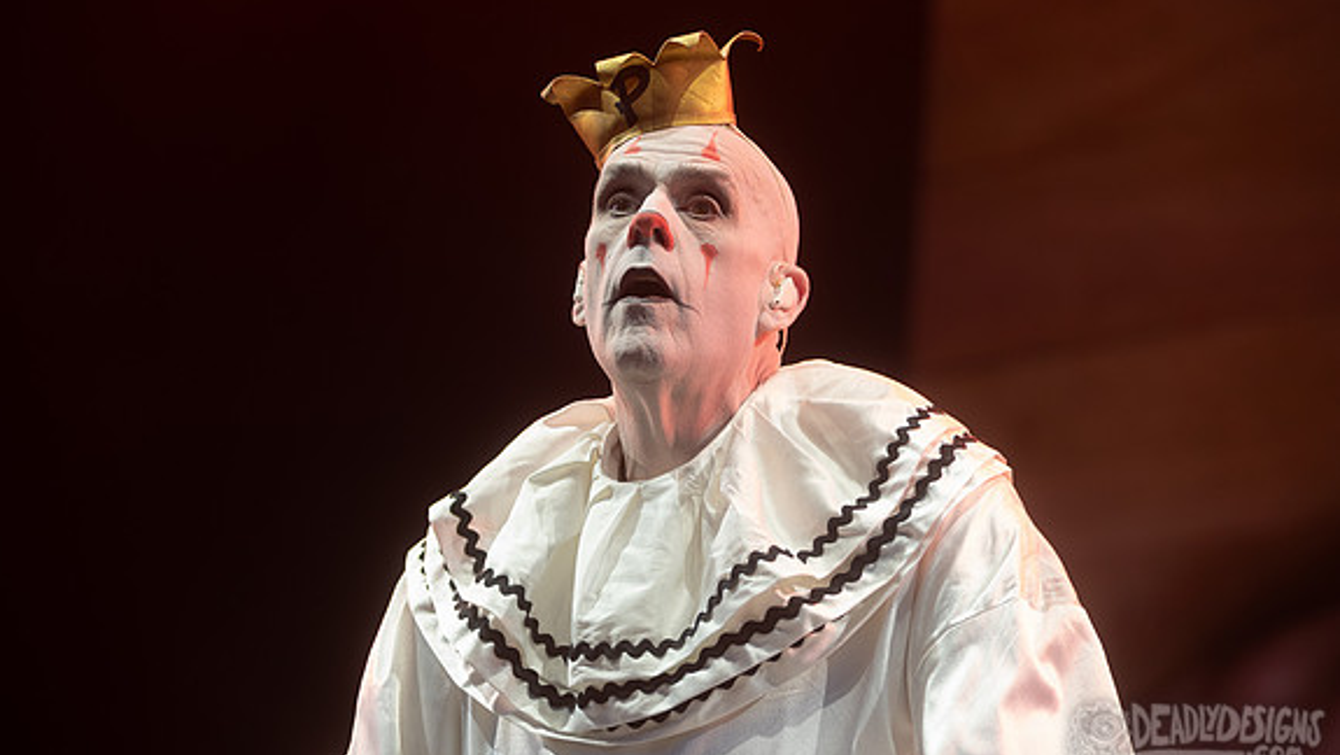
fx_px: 4692
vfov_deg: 9.2
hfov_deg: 16.3
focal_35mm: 132
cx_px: 669
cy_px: 334
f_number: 5
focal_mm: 125
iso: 640
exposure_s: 1/400
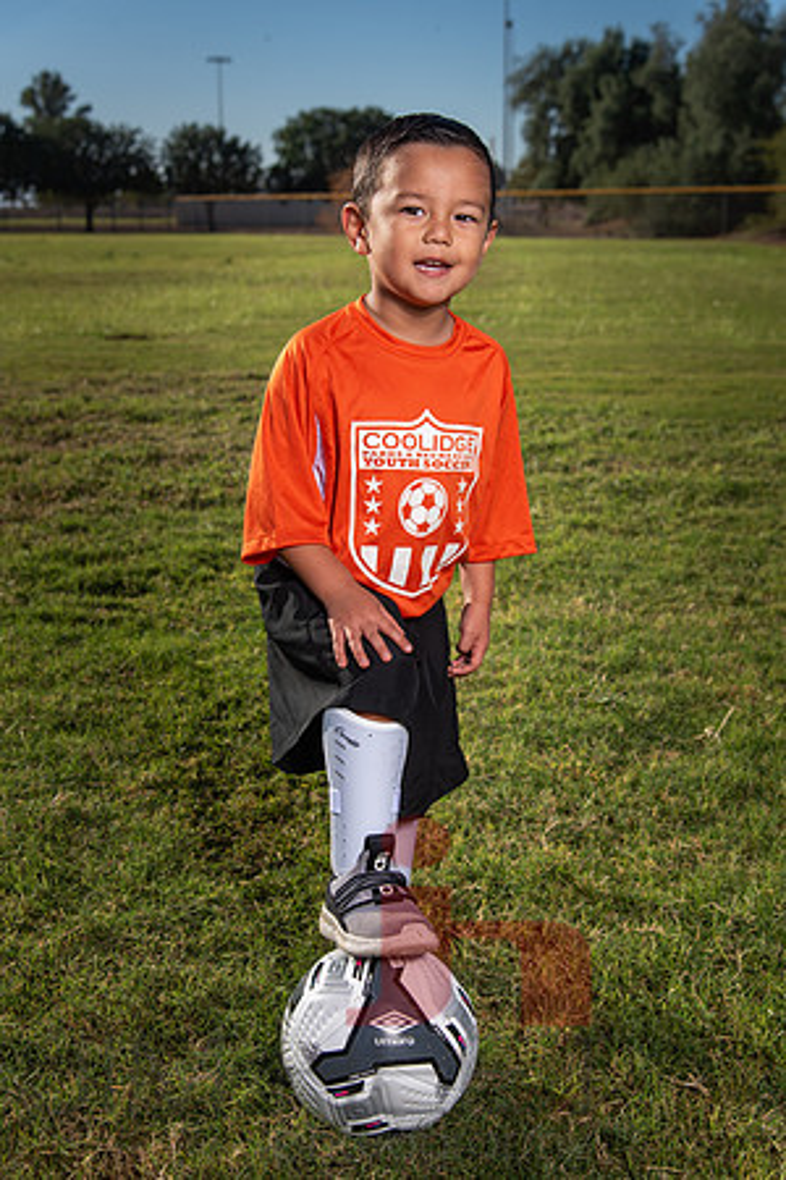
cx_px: 393
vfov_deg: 41.1
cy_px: 590
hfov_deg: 28.1
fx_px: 1572
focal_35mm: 48
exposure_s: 1/800
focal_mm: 48
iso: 100
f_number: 5.6
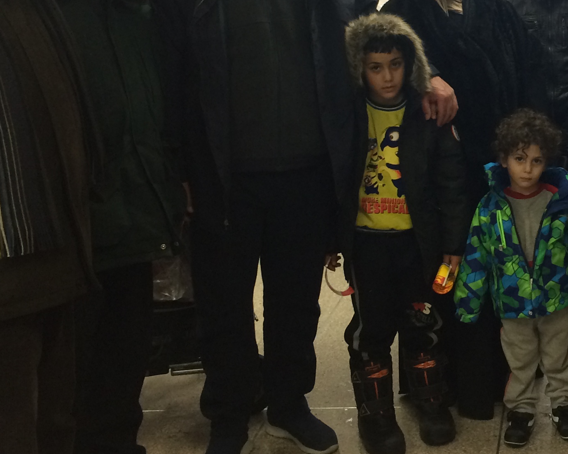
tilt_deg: -7.2
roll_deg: +0.7
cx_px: 513
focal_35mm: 67
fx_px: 1126
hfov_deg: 27.3
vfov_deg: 22.5
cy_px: 81
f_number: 2.2
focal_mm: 4.15
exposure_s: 1/30
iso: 64
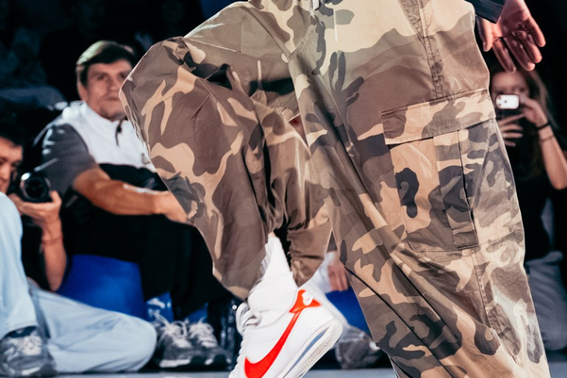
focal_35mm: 149
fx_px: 2347
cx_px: 525
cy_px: -47
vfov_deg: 9.1
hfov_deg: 13.6
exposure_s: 1/800
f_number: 2.8
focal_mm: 35
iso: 3200
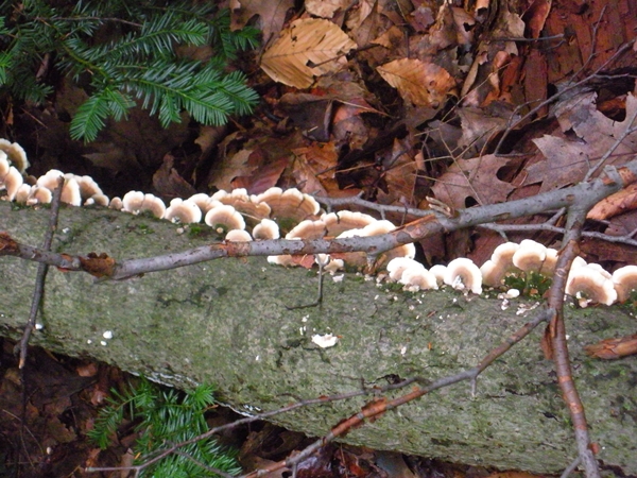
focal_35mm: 81
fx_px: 1491
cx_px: 318
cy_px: 239
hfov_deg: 24.1
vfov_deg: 18.2
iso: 1104
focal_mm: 14.2
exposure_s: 1/122
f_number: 4.8
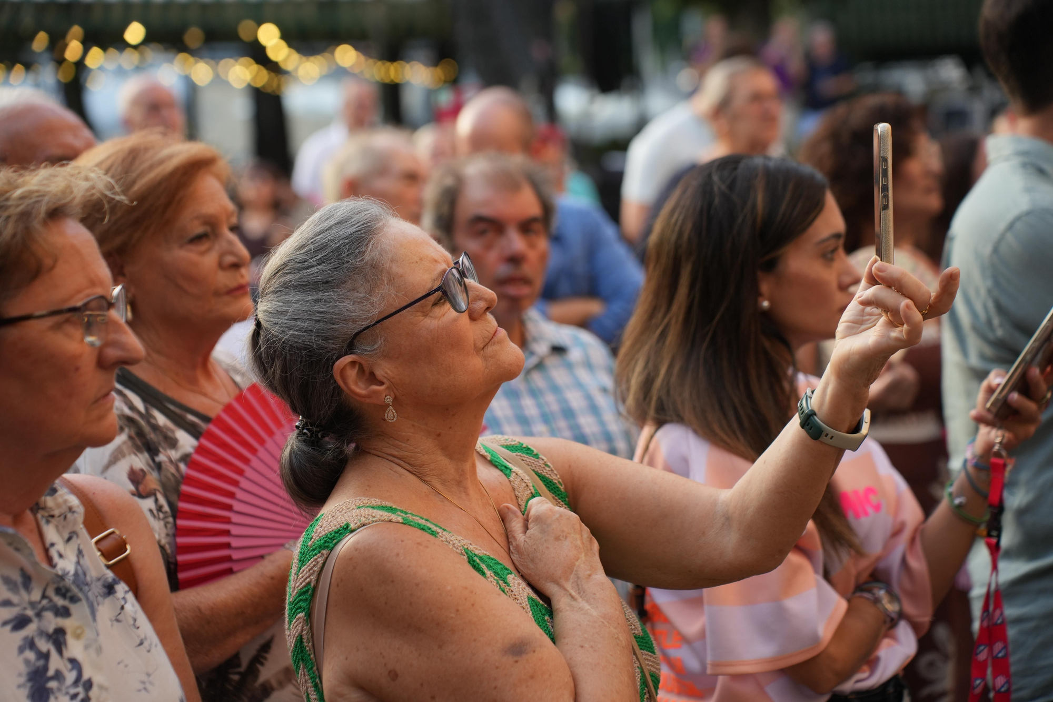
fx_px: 2193
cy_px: 351
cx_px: 526
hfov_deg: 27.0
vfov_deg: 18.2
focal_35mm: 75
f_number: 3.5
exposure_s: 1/250
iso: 320
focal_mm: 75
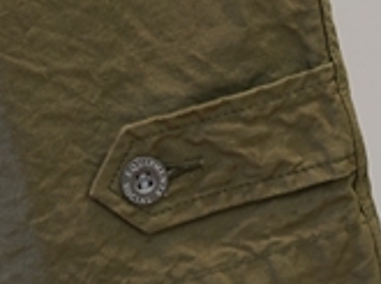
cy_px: -22
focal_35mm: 257
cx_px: 199
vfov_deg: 5.7
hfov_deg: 7.7
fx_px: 2823
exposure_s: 1/60
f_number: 4
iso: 500
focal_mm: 55
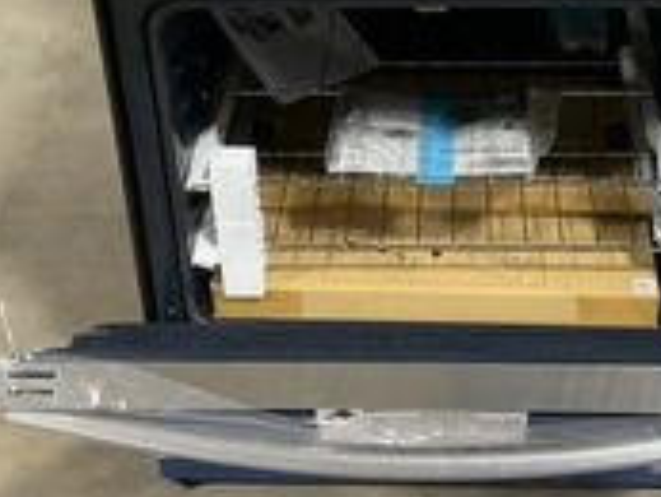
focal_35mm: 67
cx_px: 439
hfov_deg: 28.8
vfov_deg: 21.2
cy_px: 4
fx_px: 1280
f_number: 1.8
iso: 160
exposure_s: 1/60
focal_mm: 3
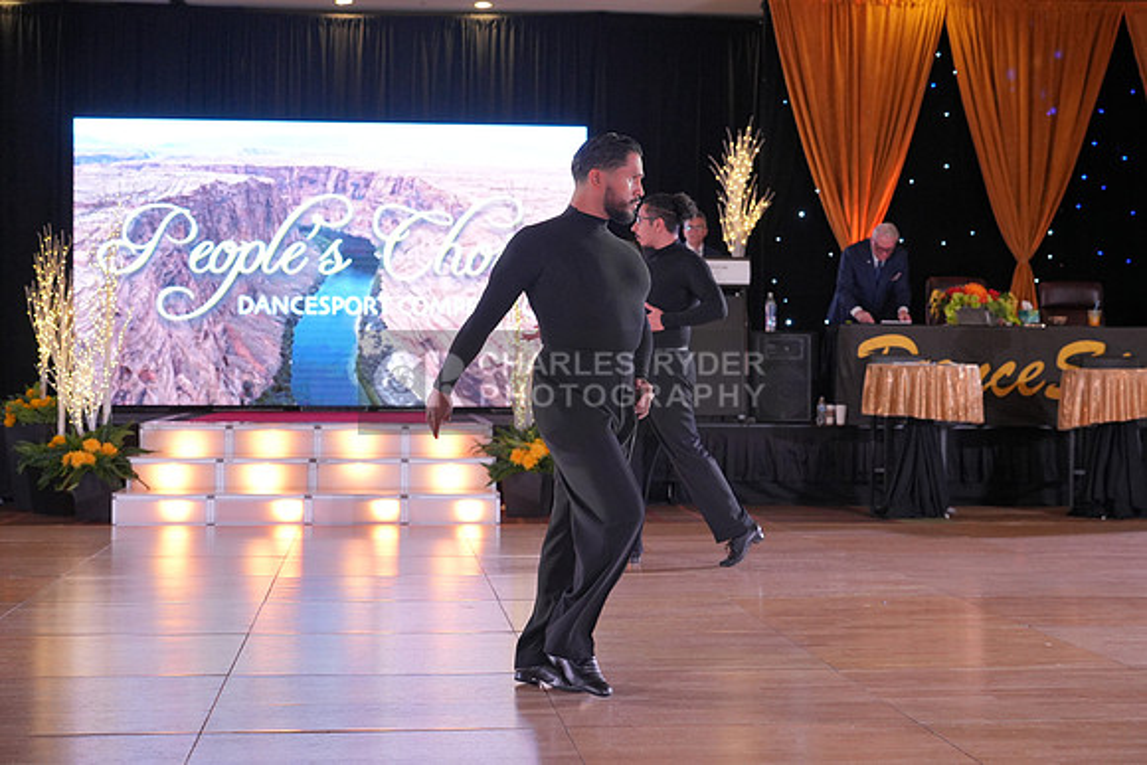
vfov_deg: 22.6
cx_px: 574
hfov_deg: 33.4
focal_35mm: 60
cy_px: 382
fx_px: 1912
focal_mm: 60
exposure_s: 1/400
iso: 2000
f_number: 4
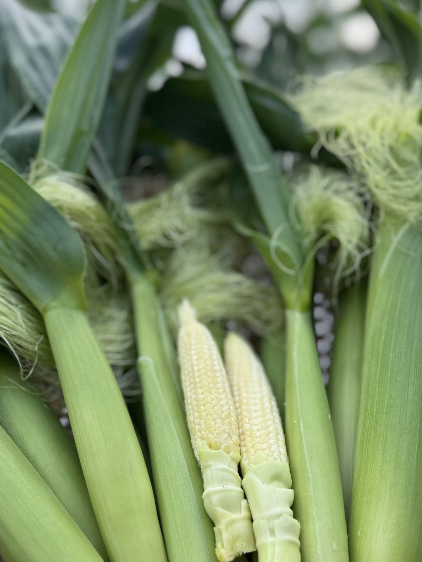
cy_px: 318
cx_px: 238
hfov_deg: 40.6
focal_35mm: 35
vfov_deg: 52.5
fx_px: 569
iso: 80
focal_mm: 6.76
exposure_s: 1/888
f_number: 1.78
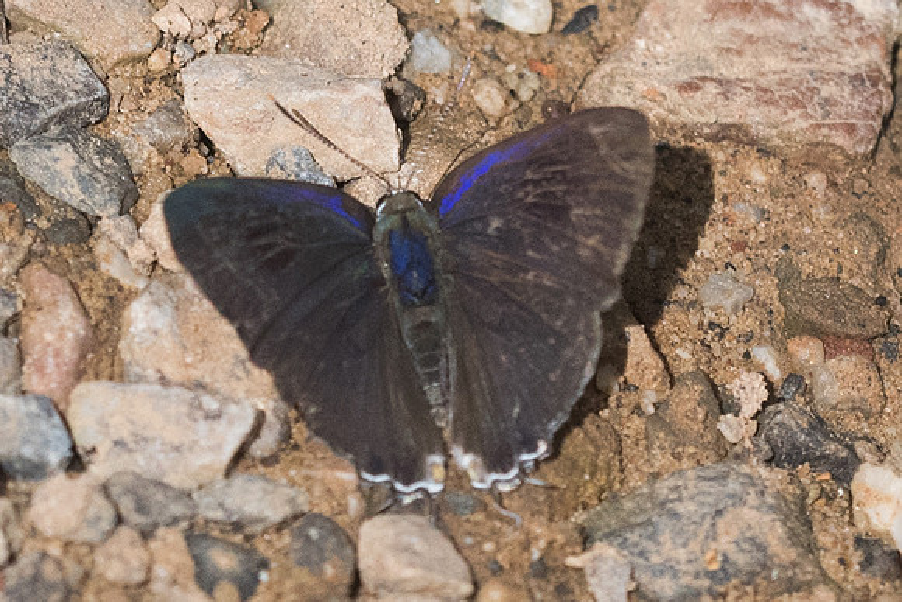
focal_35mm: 1054
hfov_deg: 2.0
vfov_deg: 1.3
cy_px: 301
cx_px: 508
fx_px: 26412
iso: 800
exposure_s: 1/5000
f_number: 5.6
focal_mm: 150
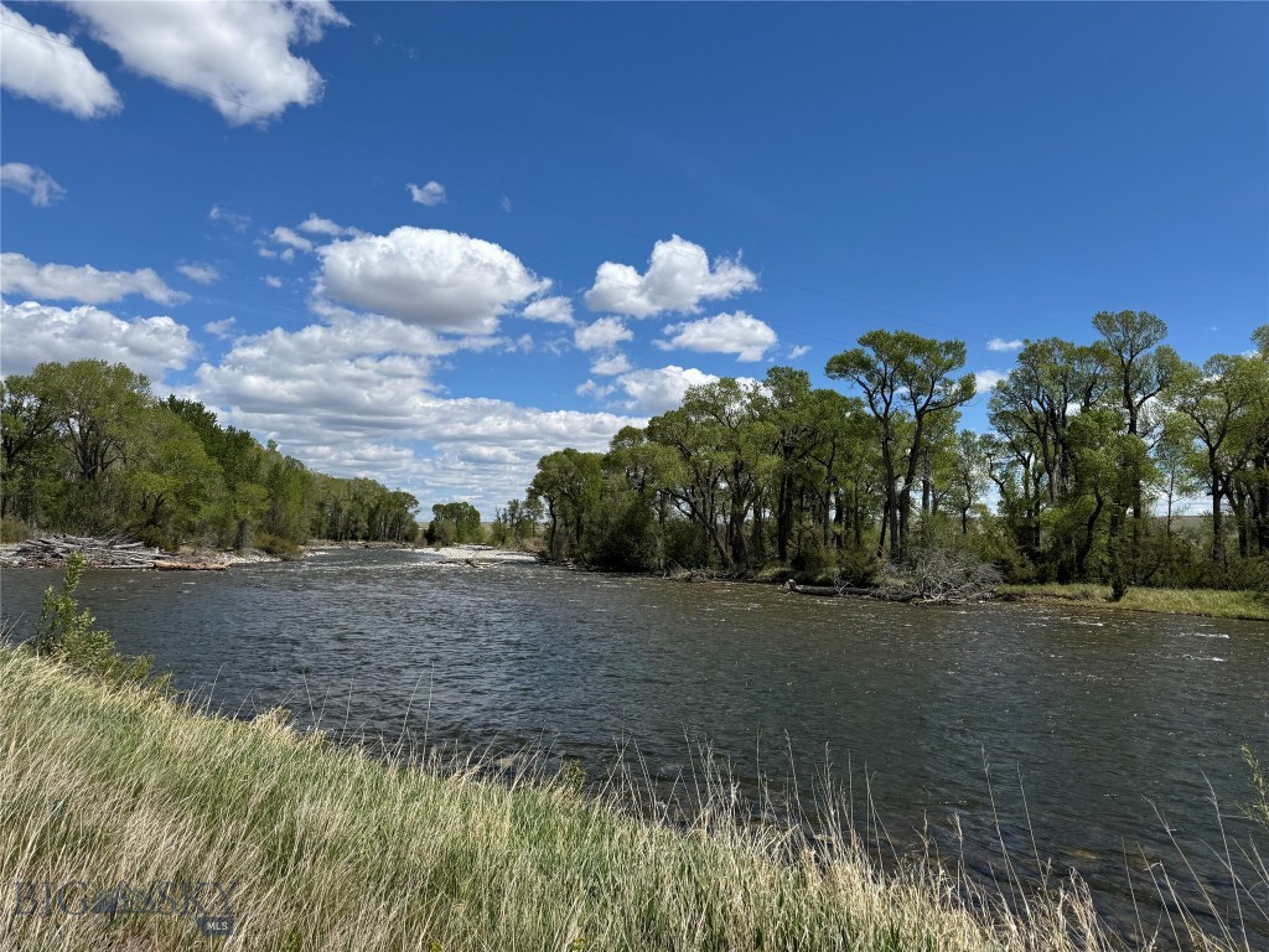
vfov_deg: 56.8
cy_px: 476
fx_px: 880
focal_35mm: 24
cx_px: 634
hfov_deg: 71.6
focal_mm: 6.76
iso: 80
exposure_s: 1/6410
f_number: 1.78
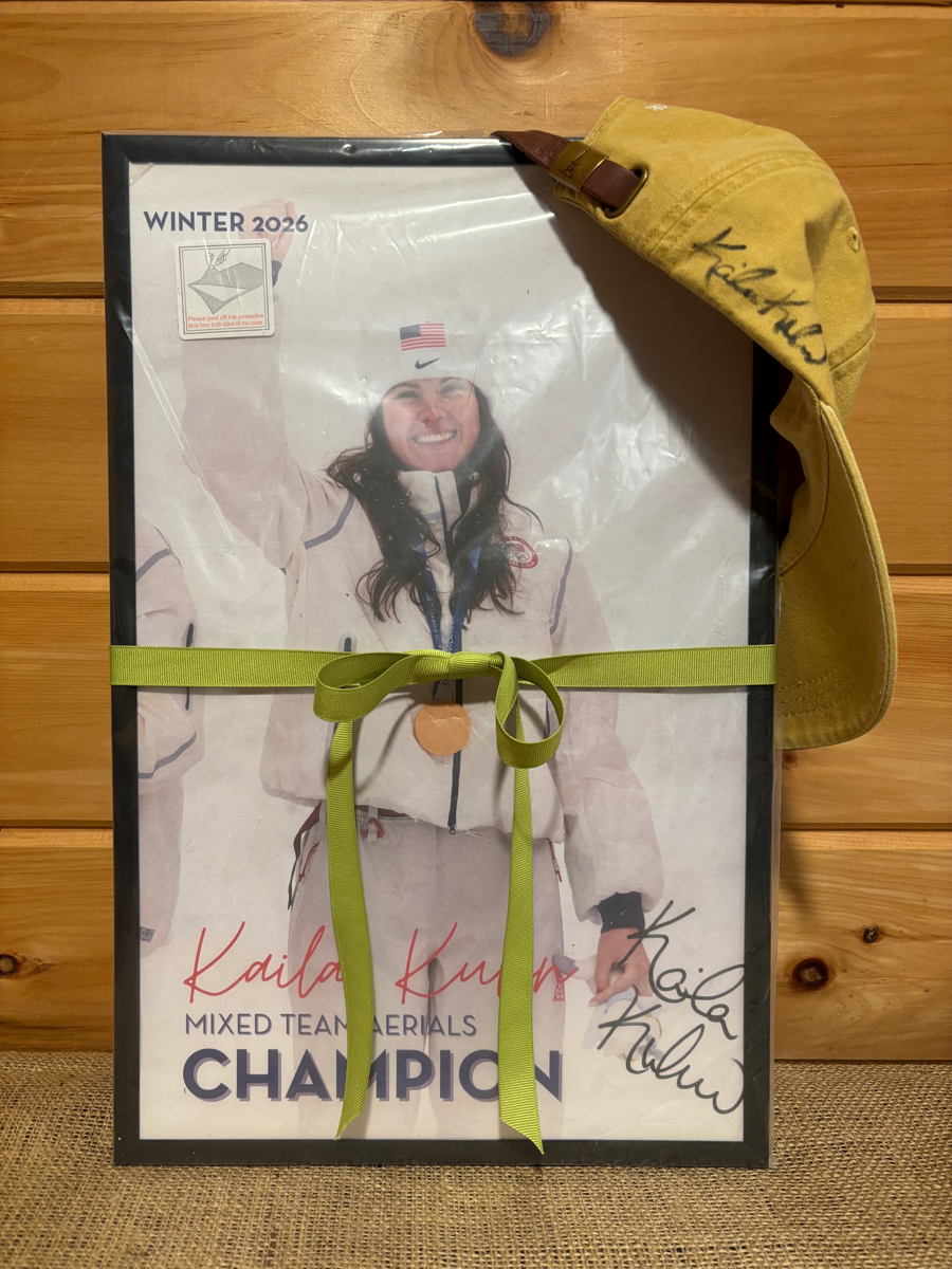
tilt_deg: -8.3
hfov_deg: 53.1
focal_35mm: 26
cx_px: 476
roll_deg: -0.9
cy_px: 634
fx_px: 953
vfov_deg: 67.3
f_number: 1.6
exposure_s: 1/60
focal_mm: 5.96
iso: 200
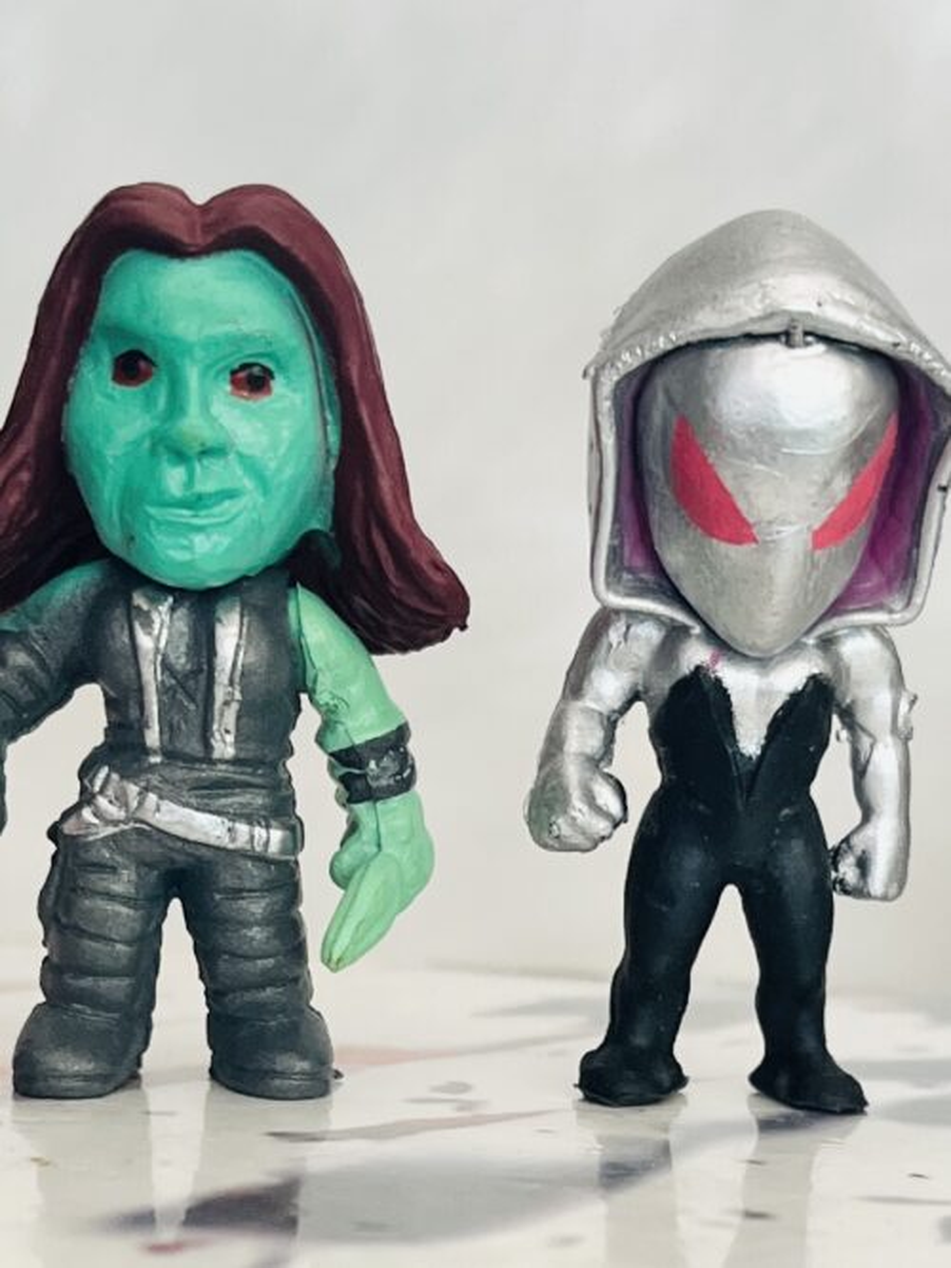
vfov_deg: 67.3
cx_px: 476
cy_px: 634
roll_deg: -2.2
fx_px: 953
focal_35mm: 26
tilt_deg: -9.4
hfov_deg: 53.0
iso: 100
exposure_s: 1/121
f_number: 1.6
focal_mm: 5.1
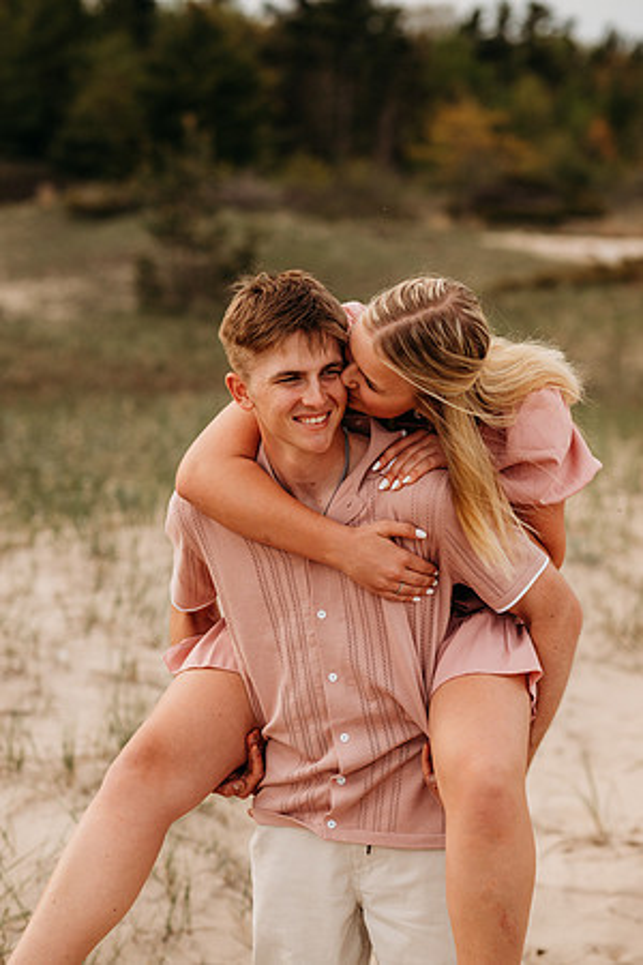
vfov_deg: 23.9
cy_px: 482
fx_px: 2277
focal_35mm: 85
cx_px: 322
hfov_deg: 16.1
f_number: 3.2
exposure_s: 1/1600
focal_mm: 85
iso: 200
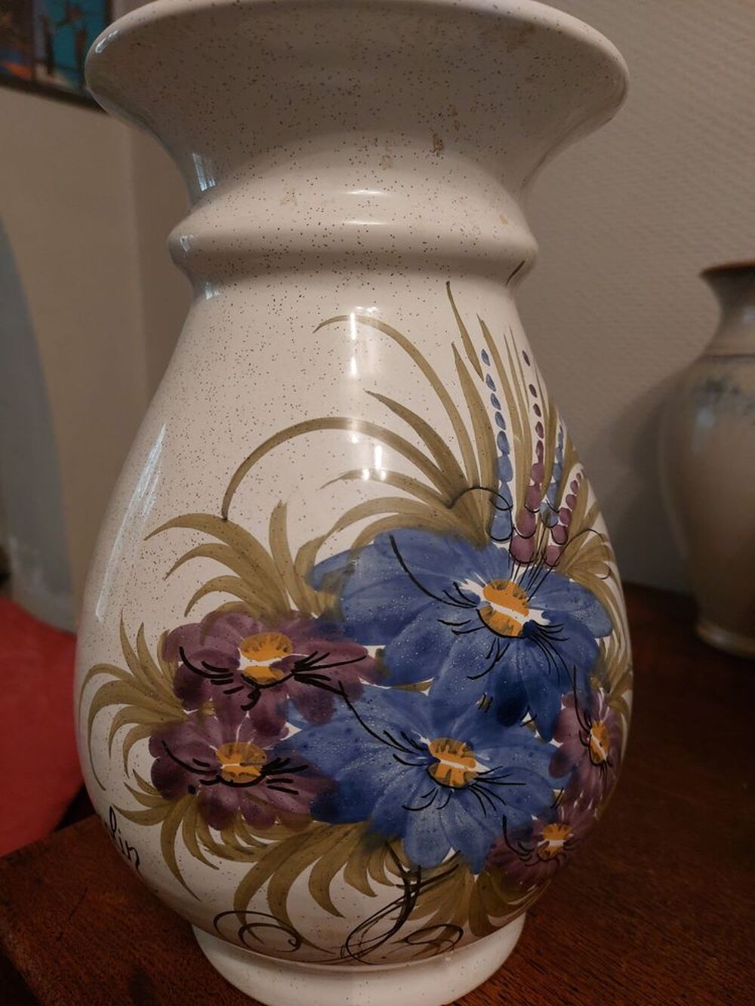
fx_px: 727
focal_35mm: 25
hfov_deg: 54.9
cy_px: 503
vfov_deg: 69.4
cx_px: 378
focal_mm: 5.23
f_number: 1.8
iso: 320
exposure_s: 1/50
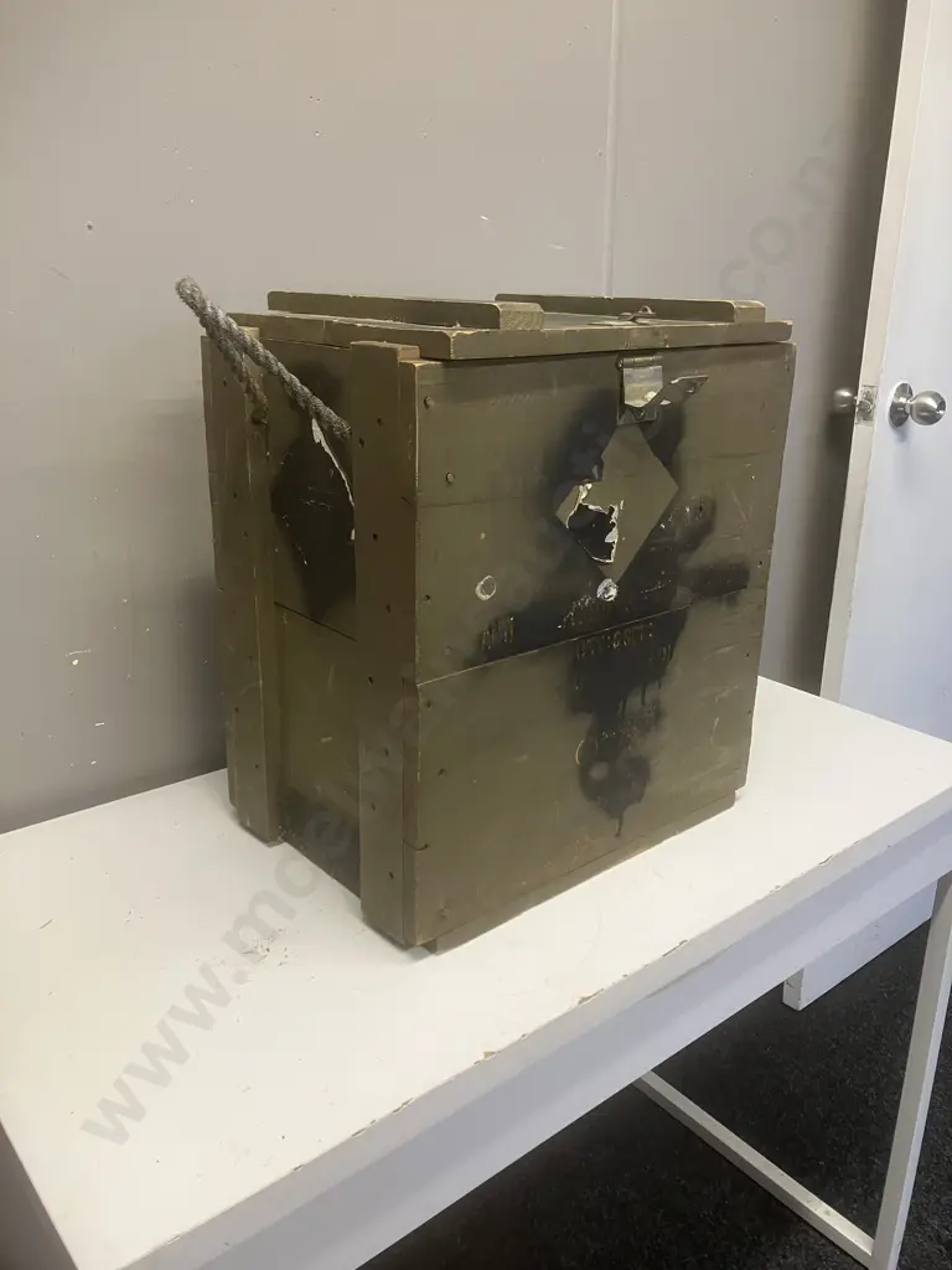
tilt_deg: -16.5
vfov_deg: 63.4
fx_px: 1027
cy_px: 635
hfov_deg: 49.7
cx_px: 476
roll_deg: -0.8
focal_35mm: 28
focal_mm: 3.99
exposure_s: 1/50
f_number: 1.8
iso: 80
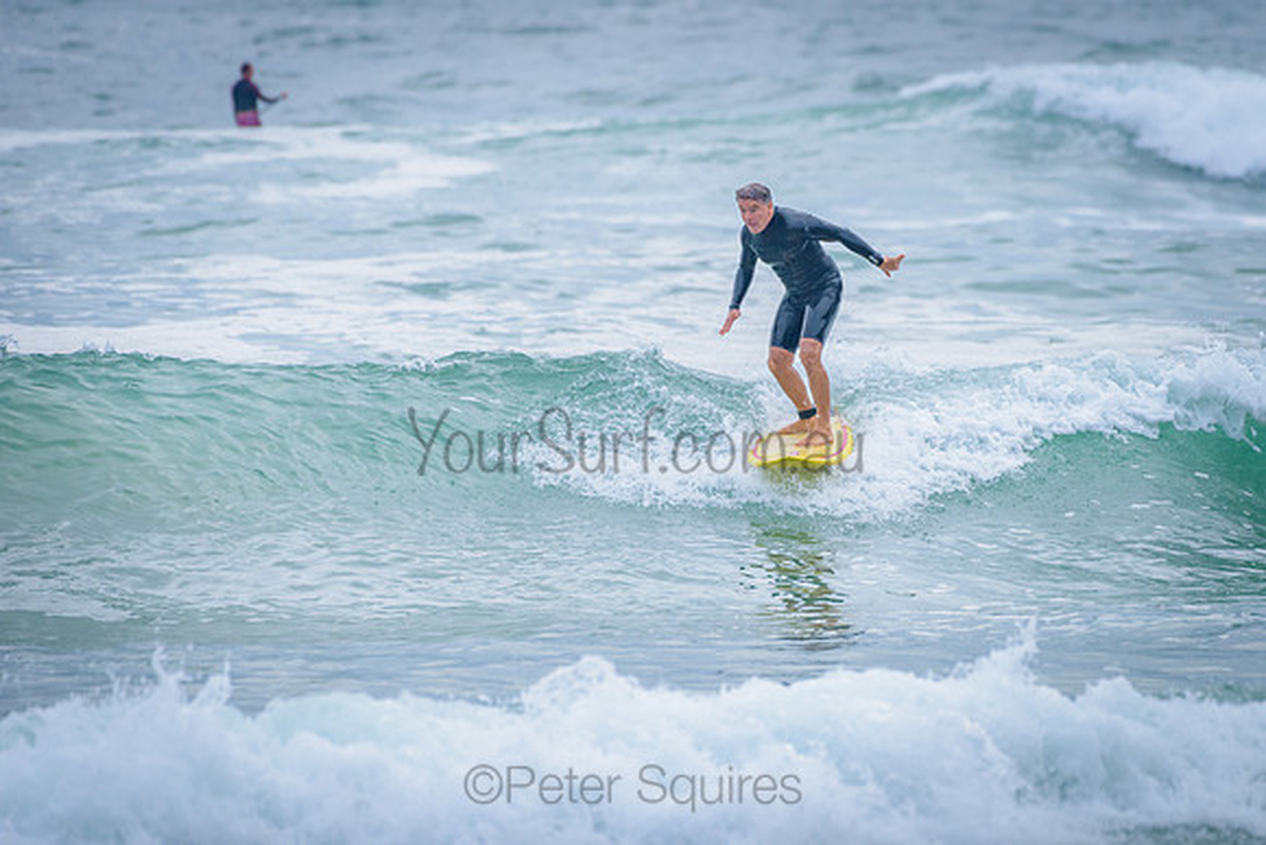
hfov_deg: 3.4
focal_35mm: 613
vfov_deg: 2.2
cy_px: 442
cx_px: 776
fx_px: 21558
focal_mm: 500
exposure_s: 1/2000
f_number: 5.6
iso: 800
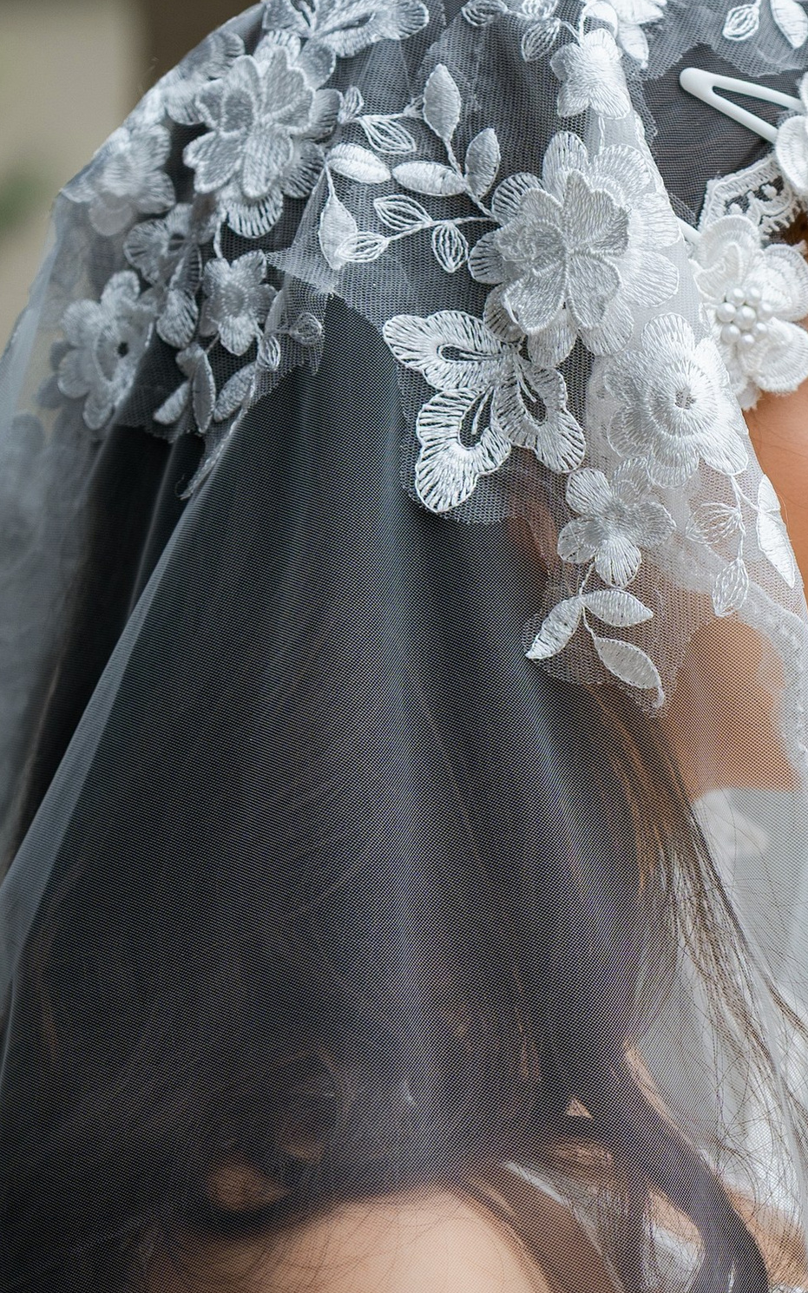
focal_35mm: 176
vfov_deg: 11.8
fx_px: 6202
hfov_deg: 7.4
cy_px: 1102
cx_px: 986
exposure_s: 1/200
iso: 100
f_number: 3.2
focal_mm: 67
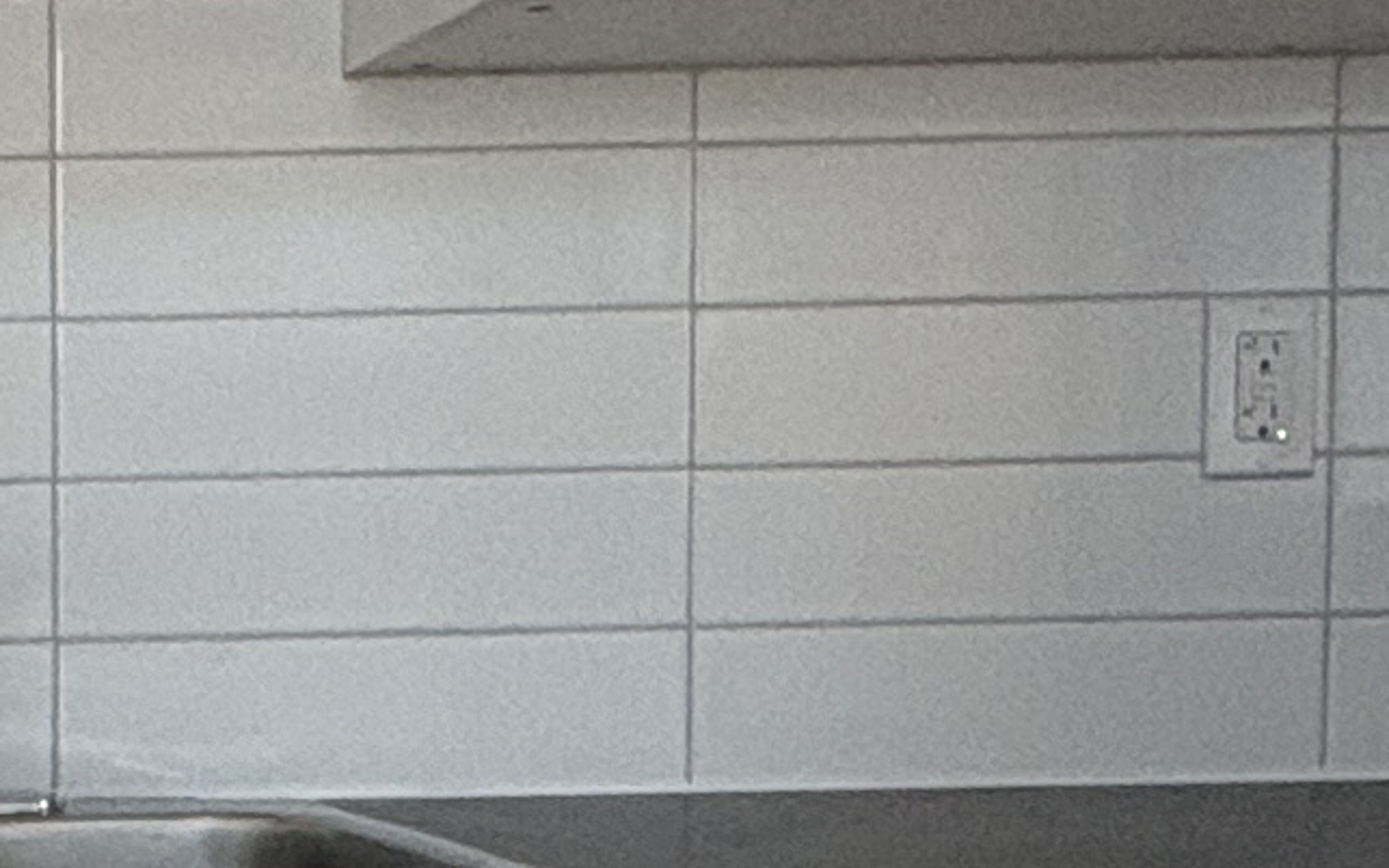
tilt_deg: -4.3
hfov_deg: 19.8
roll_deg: +1.1
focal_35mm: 93
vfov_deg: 13.9
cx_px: -611
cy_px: 831
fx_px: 3521
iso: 200
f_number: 2.2
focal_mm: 2.22
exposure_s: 1/99
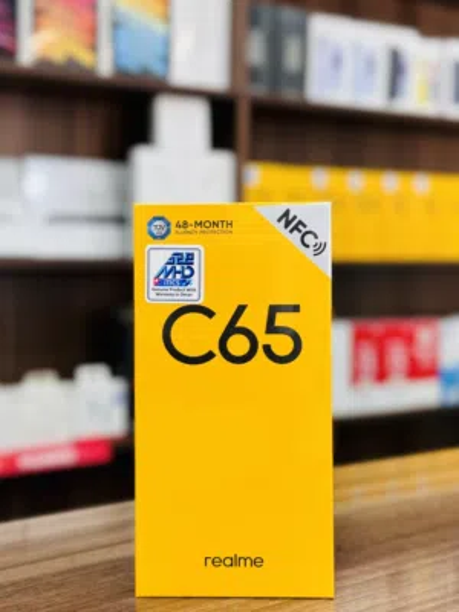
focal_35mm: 48
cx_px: 230
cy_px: 306
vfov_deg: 39.7
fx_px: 849
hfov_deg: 30.3
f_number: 1.78
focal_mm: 6.76
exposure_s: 1/100
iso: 50
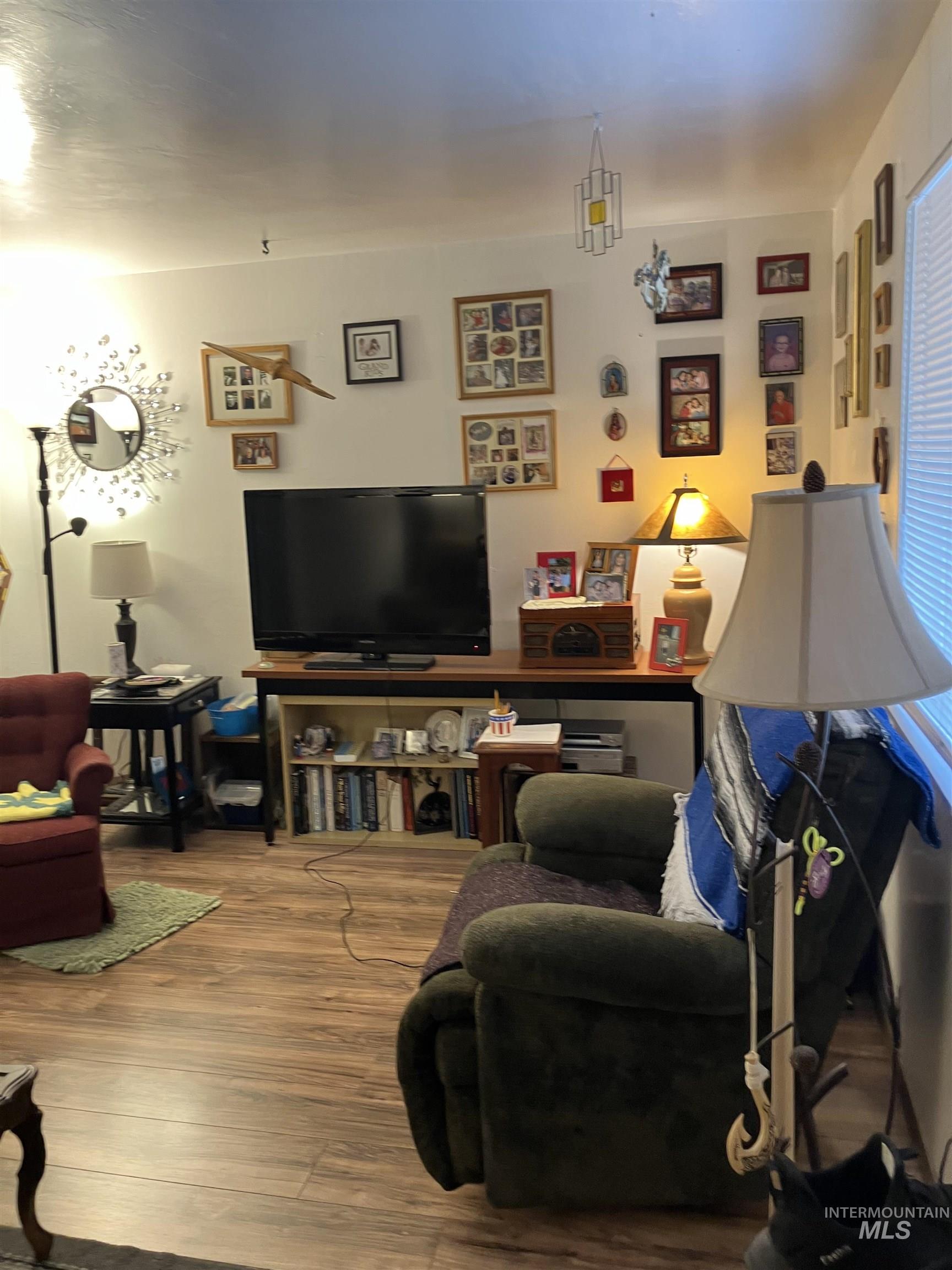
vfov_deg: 63.4
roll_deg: +3.9
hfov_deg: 49.7
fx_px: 1027
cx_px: 476
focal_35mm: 28
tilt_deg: -9.7
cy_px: 635
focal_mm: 3.99
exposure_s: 1/60
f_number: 1.8
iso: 80
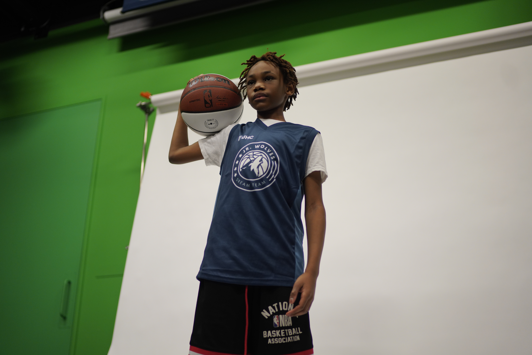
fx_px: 517
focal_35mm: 35
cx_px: 266
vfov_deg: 37.9
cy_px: 178
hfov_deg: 54.4
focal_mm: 35
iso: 800
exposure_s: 1/500
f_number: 1.4
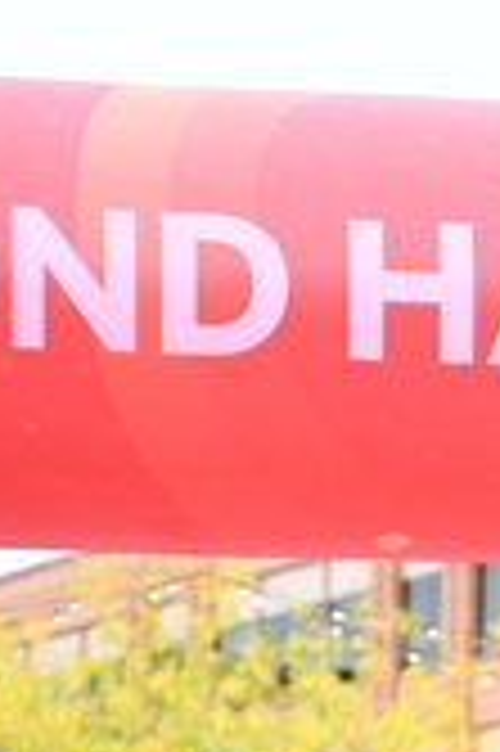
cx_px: 773
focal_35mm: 251
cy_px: 1121
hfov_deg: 5.4
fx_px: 5240
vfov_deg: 8.1
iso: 1000
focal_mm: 76
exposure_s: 1/1600
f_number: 2.8
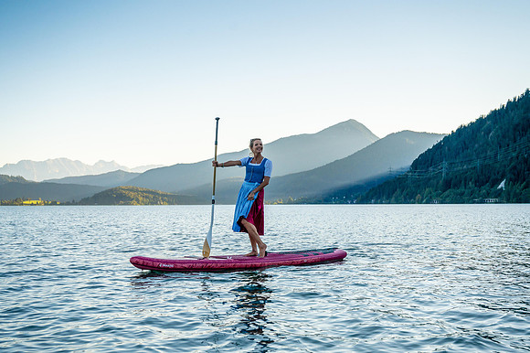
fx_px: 675
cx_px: 265
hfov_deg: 42.8
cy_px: 176
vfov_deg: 29.3
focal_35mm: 46
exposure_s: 1/5000
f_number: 4.5
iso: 400
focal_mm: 44
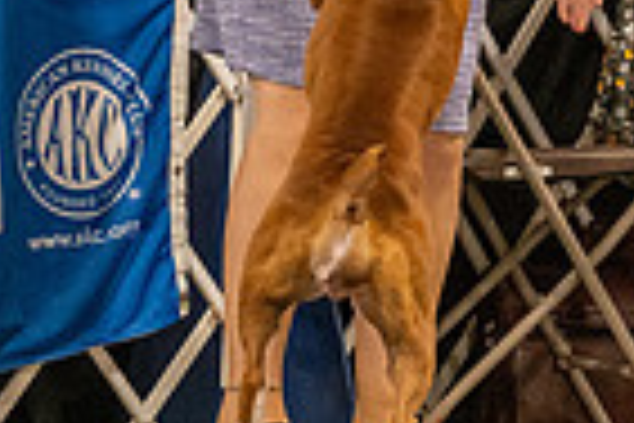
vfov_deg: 2.1
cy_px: -205
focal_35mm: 668
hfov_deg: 3.1
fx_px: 11763
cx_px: 427
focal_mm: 162
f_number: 3.5
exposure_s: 1/250
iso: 6400
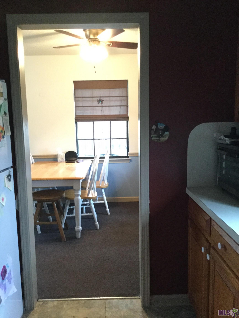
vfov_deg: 58.4
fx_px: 285
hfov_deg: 45.4
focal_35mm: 31
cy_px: 159
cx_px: 120
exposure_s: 1/15
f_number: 2.4
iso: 250
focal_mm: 3.3
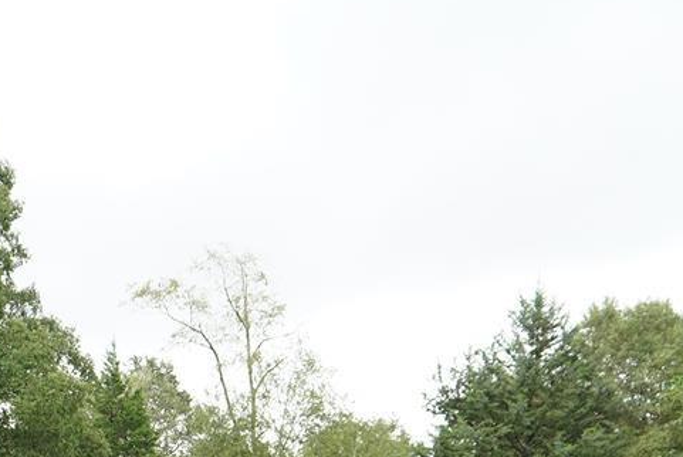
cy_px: 633
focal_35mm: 94
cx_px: 105
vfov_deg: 13.9
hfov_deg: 21.3
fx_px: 1786
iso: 100
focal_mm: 28
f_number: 3.5
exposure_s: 1/125
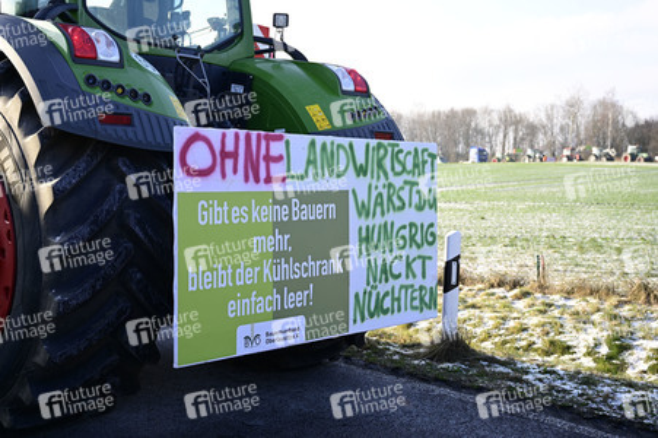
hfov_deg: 43.6
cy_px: 219
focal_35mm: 45
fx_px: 822
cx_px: 329
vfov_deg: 29.8
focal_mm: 45
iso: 100
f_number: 4.5
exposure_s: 1/200
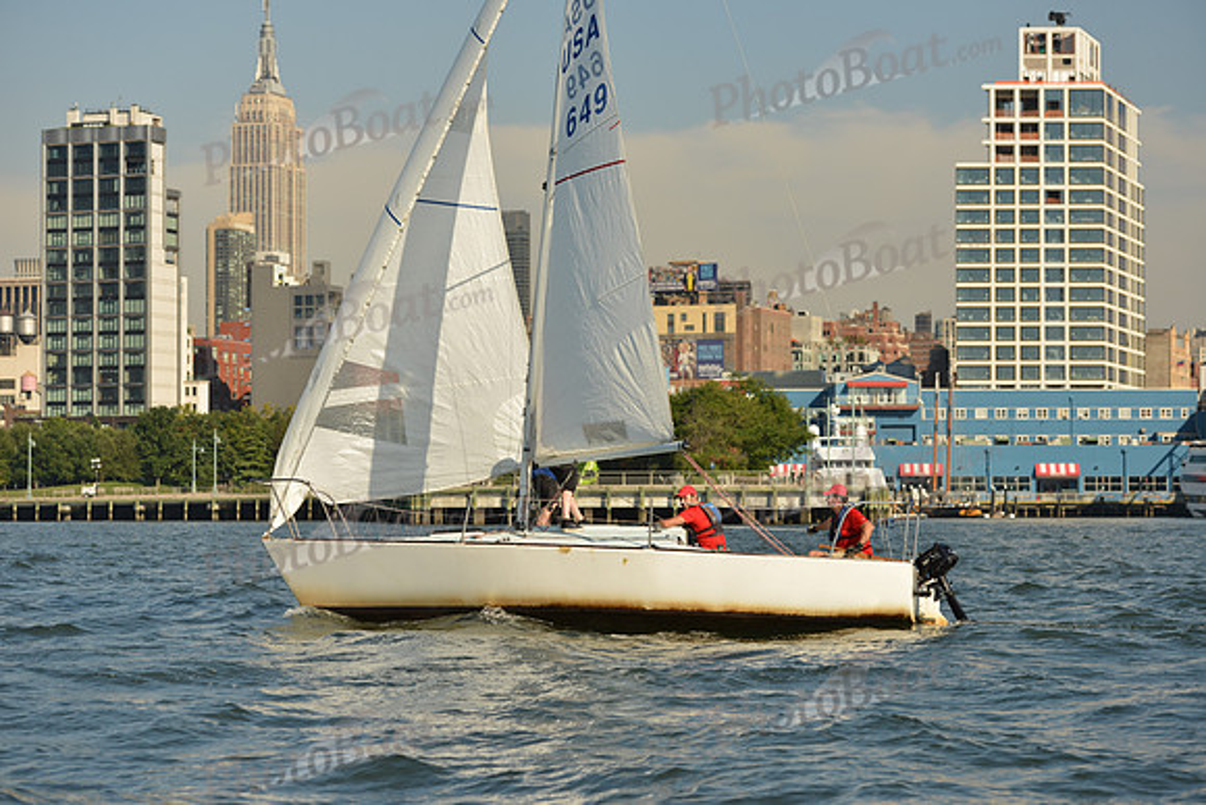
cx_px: 603
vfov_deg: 15.9
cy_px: 402
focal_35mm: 86
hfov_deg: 23.6
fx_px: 2882
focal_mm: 86
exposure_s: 1/1250
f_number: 5.6
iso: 400
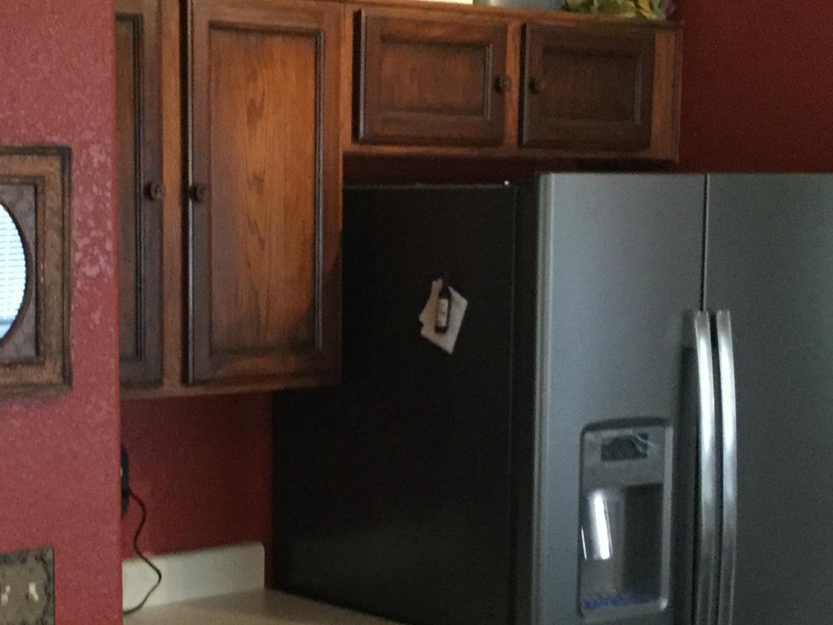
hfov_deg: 25.5
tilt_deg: -7.6
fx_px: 1829
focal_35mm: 76
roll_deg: -0.5
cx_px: 257
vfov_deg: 19.3
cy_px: 423
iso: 200
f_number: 2.4
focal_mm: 3.3
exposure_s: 1/24
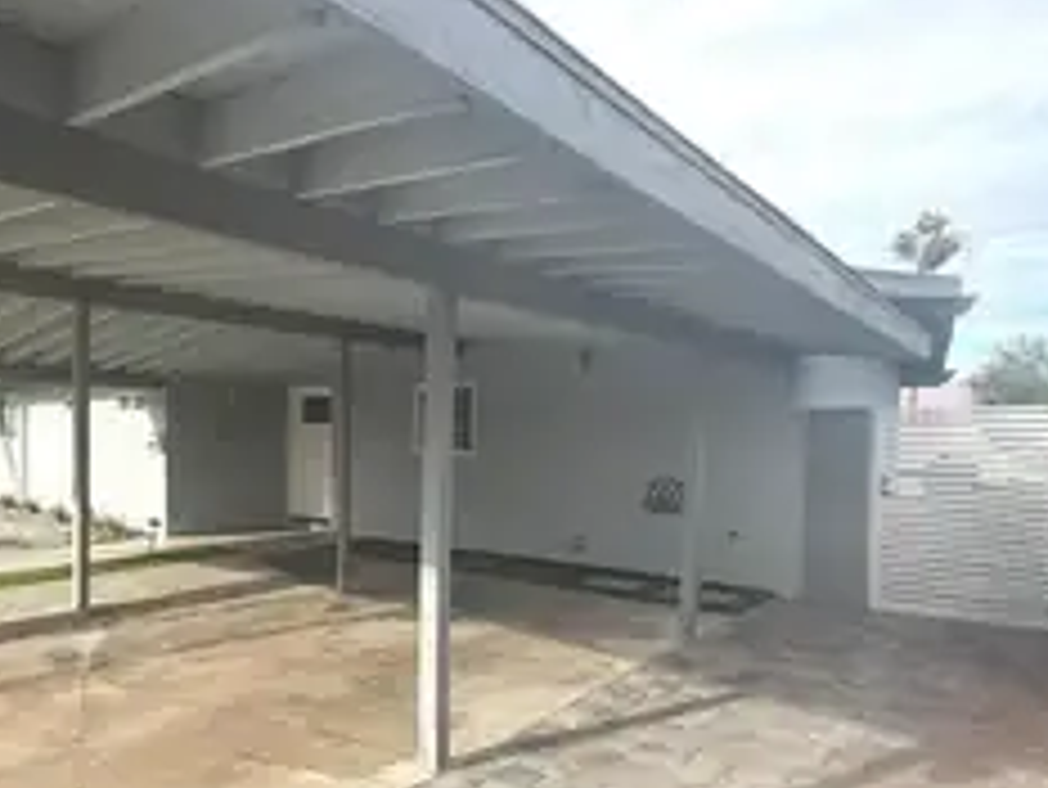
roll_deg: -0.4
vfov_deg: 56.6
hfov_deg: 67.3
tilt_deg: -1.5
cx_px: 270
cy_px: 450
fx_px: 727
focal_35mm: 24
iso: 50
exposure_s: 1/502
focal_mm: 2.22
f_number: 2.2
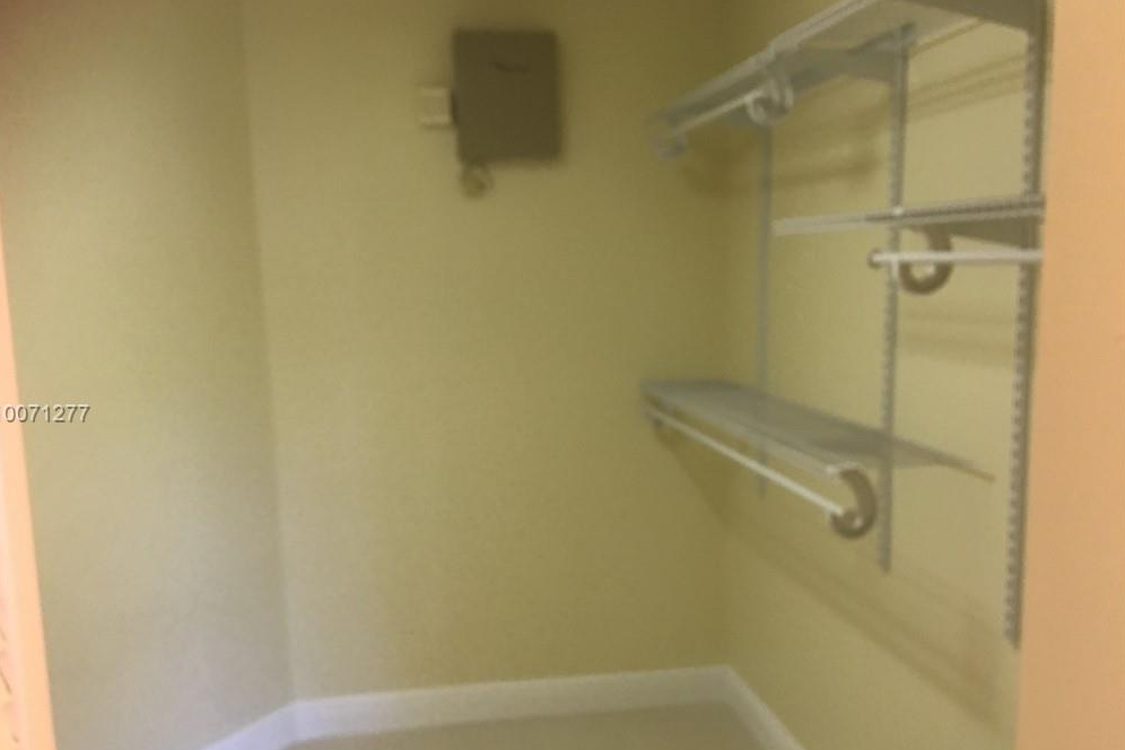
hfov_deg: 60.3
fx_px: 969
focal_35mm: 31
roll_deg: +1.5
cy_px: 415
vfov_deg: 42.3
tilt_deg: -7.8
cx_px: 550
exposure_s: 1/15
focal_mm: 4.15
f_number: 2.2
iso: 64
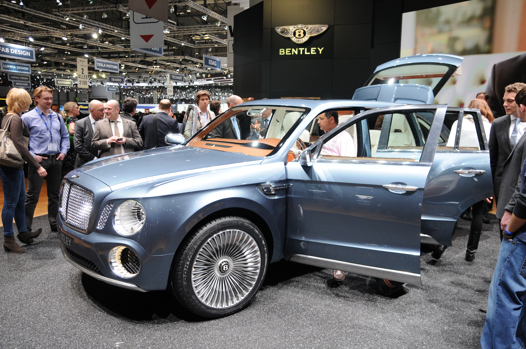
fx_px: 438
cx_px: 263
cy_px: 174
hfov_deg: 62.0
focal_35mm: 30
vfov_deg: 43.5
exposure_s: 1/125
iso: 400
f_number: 5.6
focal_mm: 20
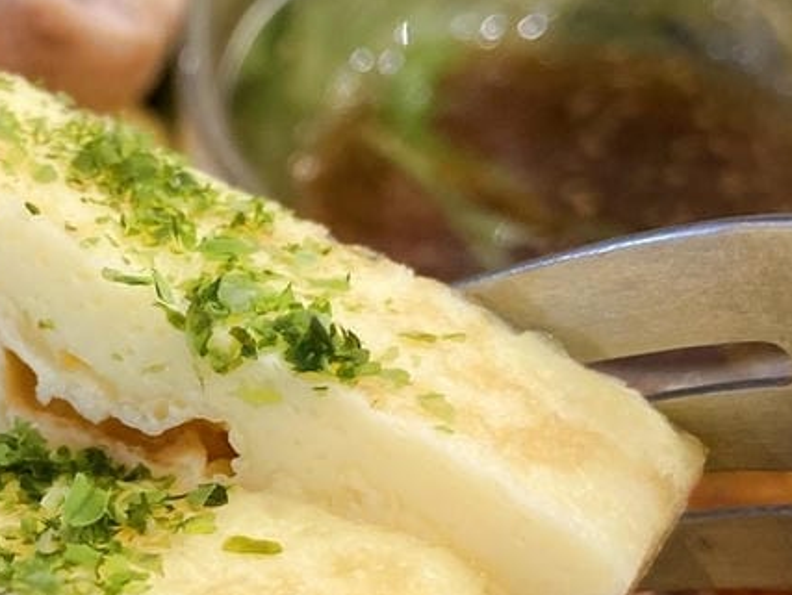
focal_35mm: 73
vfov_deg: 20.0
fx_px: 1672
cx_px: 50
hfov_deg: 25.6
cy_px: 463
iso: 250
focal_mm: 4.25
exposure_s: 1/60
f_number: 1.8
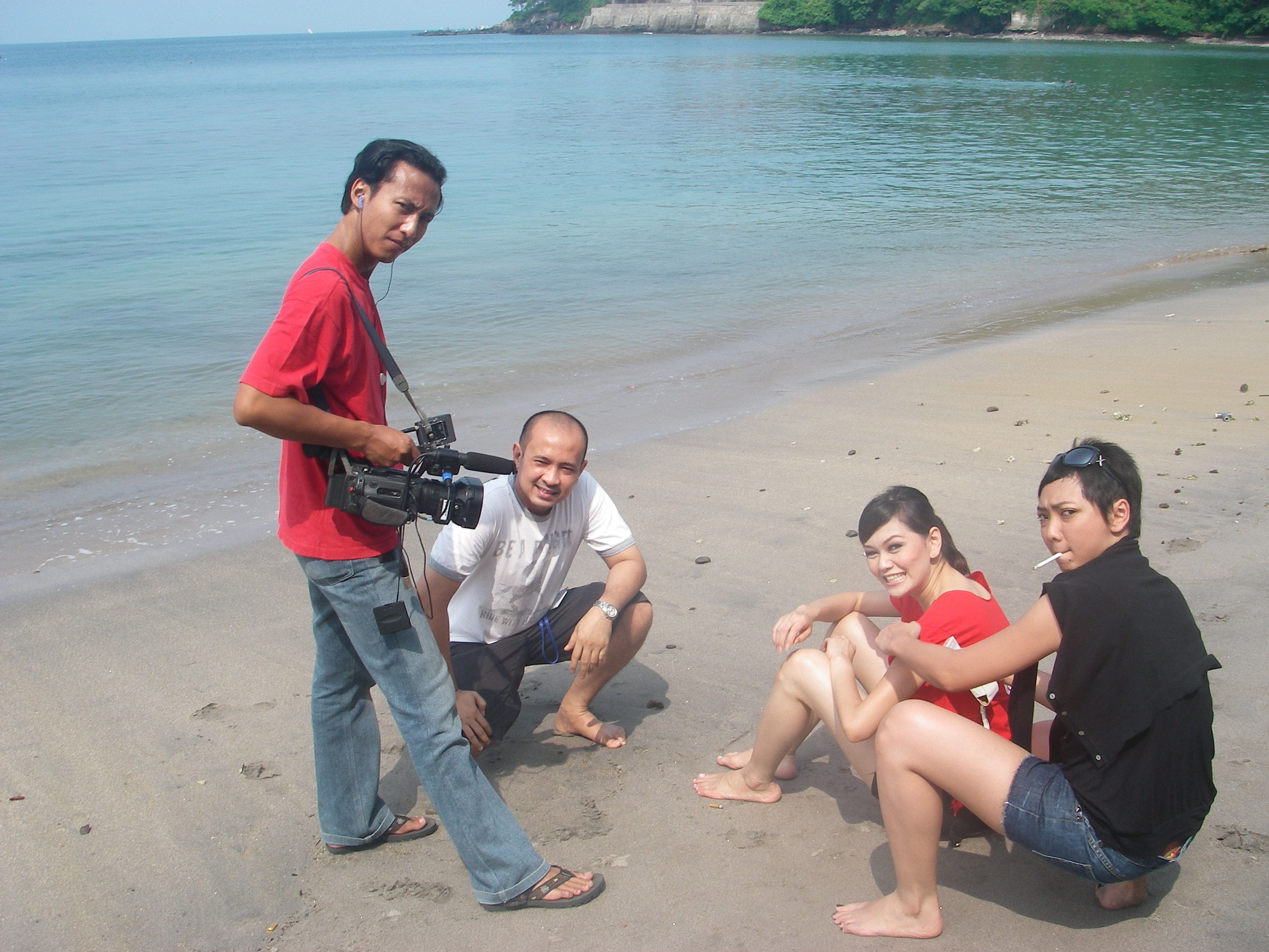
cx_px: 634
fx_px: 1393
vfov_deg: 37.7
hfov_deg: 49.0
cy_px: 476
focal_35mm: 38
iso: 64
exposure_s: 1/160
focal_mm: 6.3
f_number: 6.6
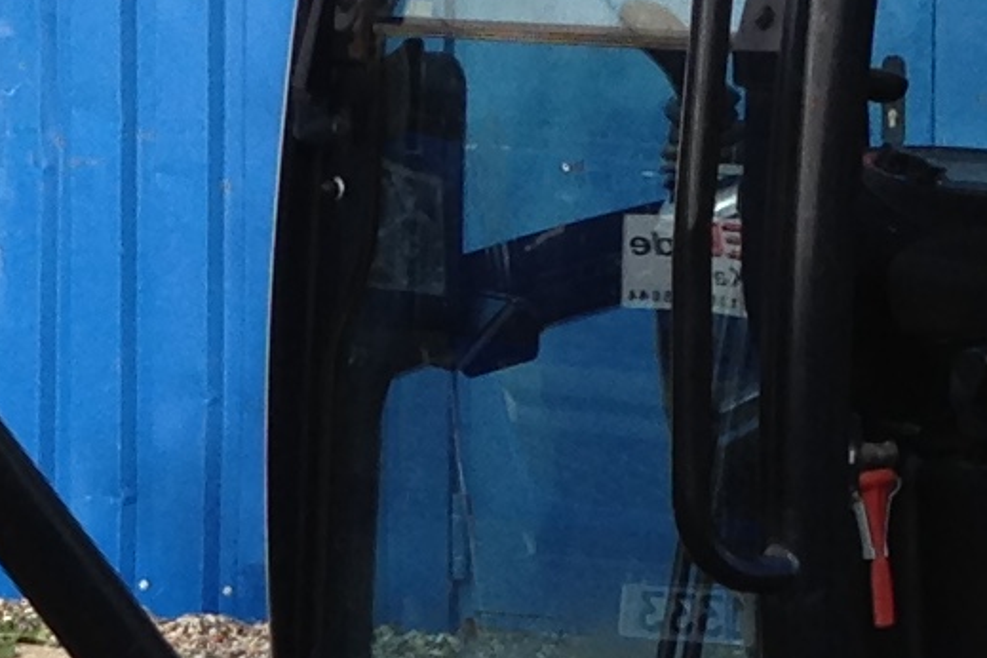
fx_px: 5922
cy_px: 778
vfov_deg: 6.3
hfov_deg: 9.5
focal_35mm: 216
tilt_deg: -9.9
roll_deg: +1.1
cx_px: 323
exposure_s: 1/542
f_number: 2.4
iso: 50
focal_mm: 4.12
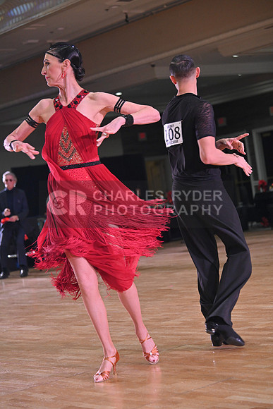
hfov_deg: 15.9
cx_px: 136
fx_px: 978
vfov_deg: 23.6
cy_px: 204
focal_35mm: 86
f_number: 5
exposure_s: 1/320
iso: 2500
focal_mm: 86
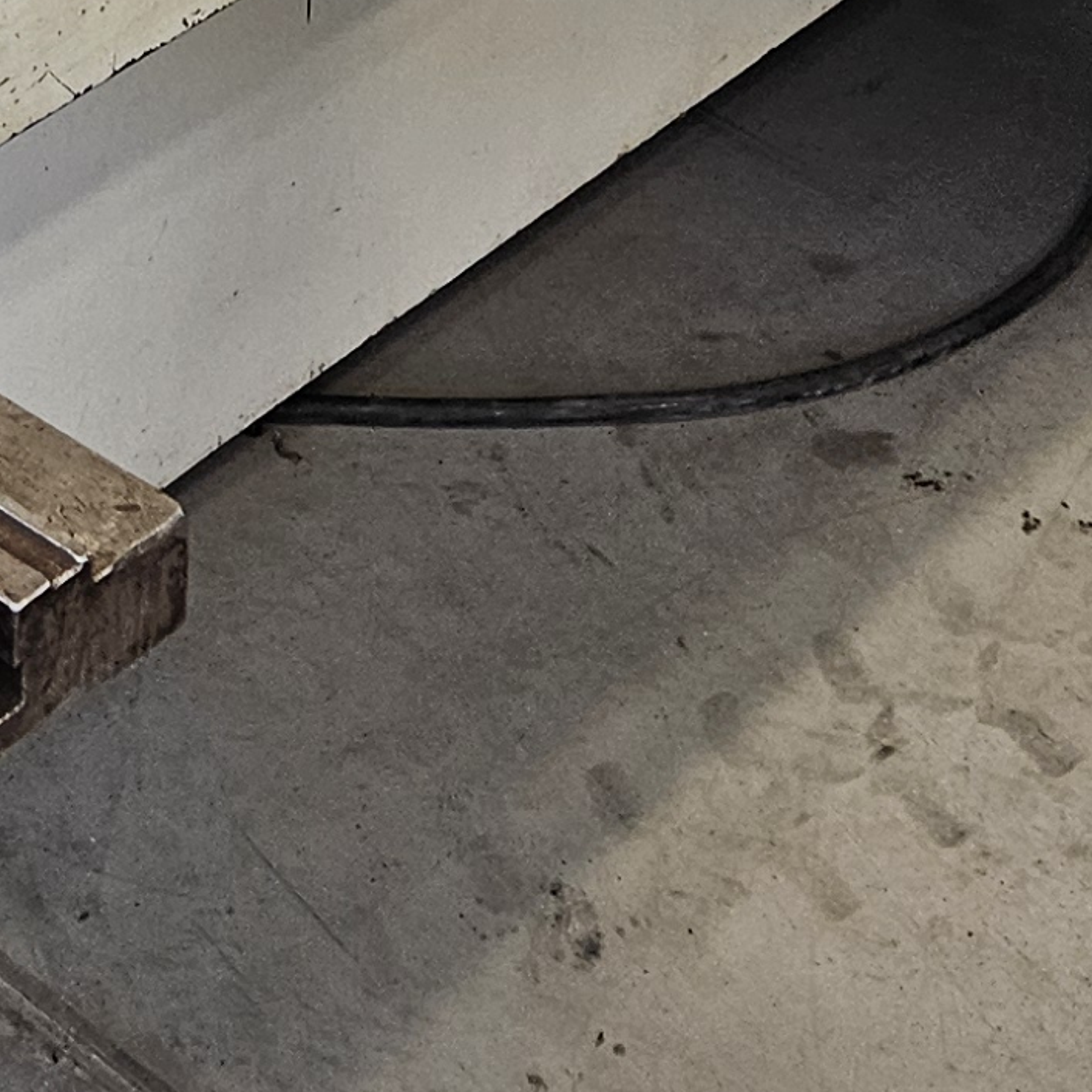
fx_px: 4104
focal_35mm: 115
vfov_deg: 13.4
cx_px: -556
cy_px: -967
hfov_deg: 14.2
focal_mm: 5.4
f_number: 1.8
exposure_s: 1/100
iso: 200
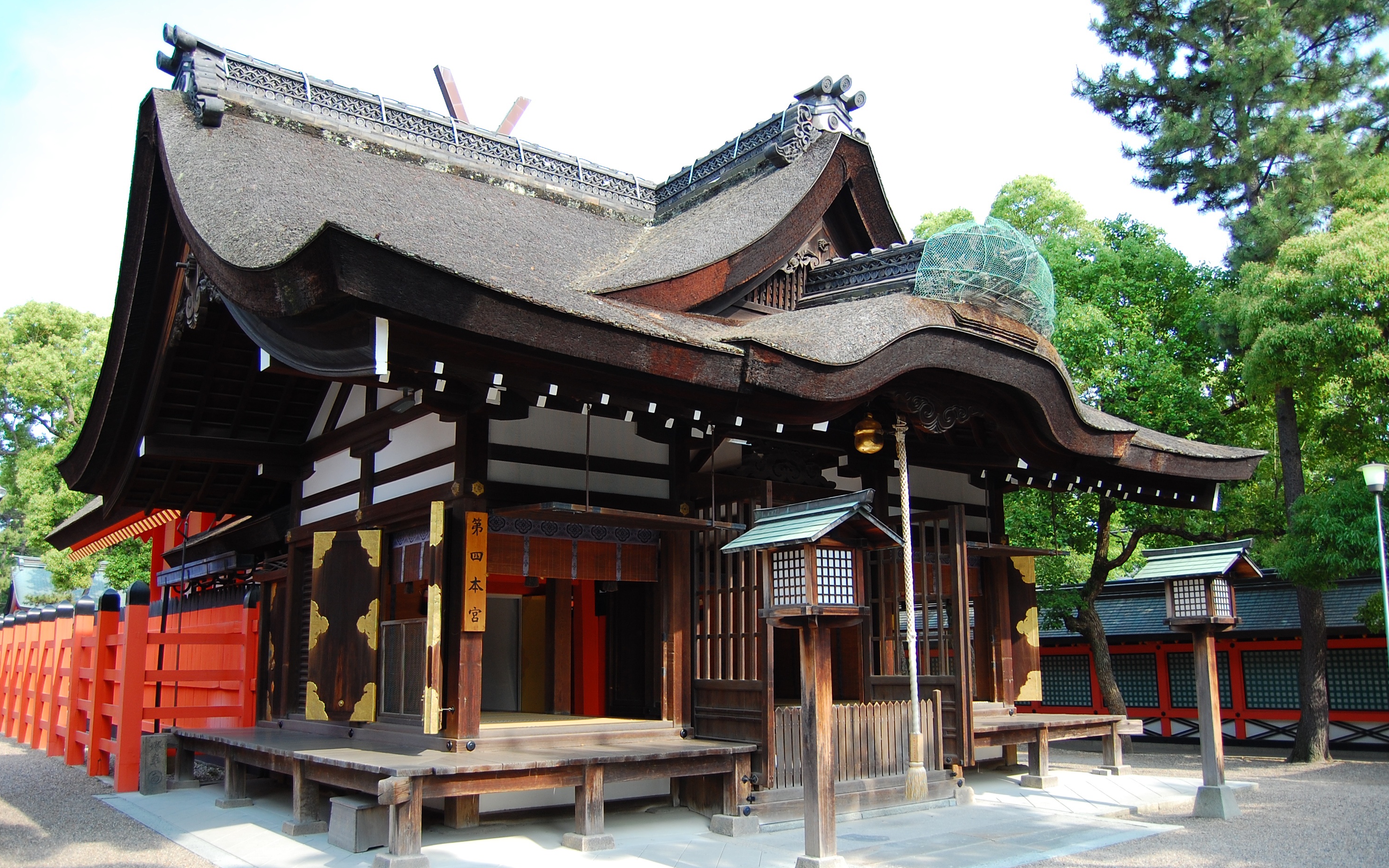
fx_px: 1060
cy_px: 453
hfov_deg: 66.5
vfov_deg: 44.5
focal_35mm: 28
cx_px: 687
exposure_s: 1/400
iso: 200
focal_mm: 18
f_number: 3.5
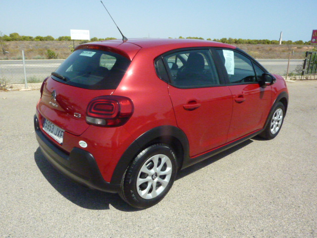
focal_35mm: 25
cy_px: 119
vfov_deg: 54.9
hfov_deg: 69.4
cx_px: 158
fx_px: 229
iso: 800
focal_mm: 4.1
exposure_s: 1/2000
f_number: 6.3
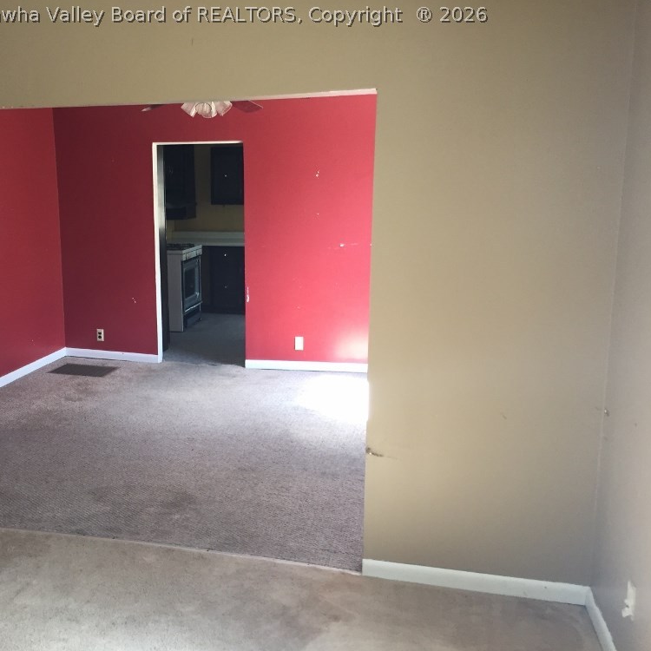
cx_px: 208
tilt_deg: -7.2
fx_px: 745
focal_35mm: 35
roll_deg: -0.8
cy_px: 332
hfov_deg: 46.4
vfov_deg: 47.2
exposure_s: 1/30
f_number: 2.2
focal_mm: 4.15
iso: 50
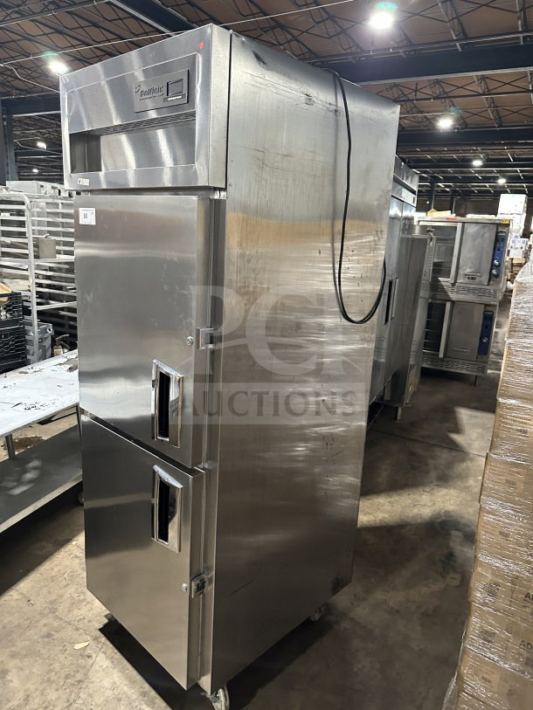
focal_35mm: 24
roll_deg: -6.1
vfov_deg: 71.6
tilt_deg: -9.5
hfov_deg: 56.8
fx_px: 493
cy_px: 355
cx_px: 266
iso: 640
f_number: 1.78
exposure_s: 1/60
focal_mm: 6.86
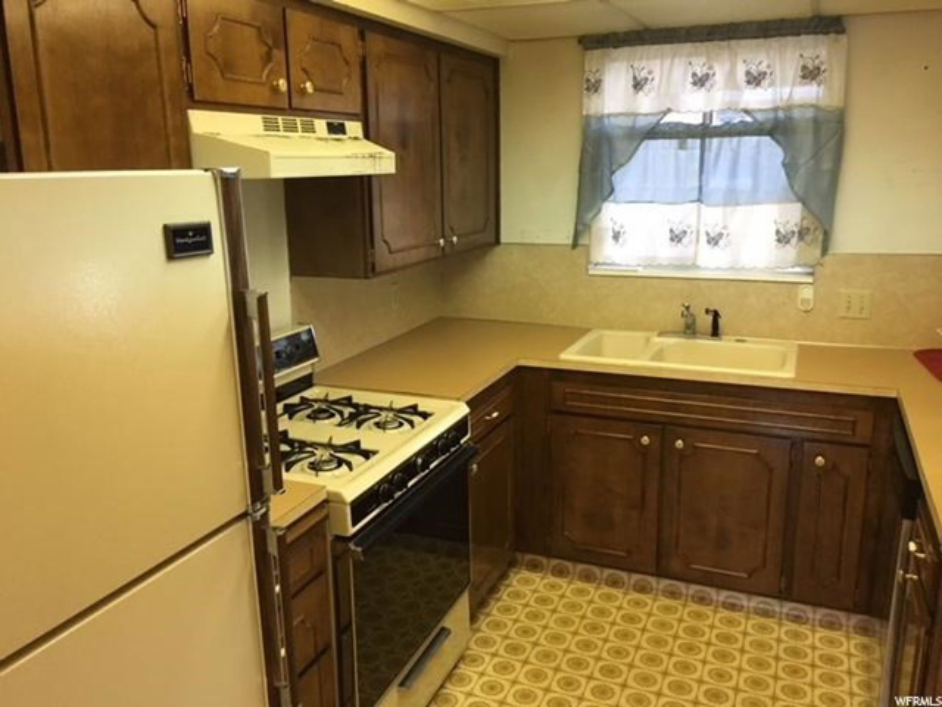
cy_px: 354
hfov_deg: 61.7
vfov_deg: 48.2
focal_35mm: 29
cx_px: 471
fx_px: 789
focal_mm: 4.15
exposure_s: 1/25
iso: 250
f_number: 2.2
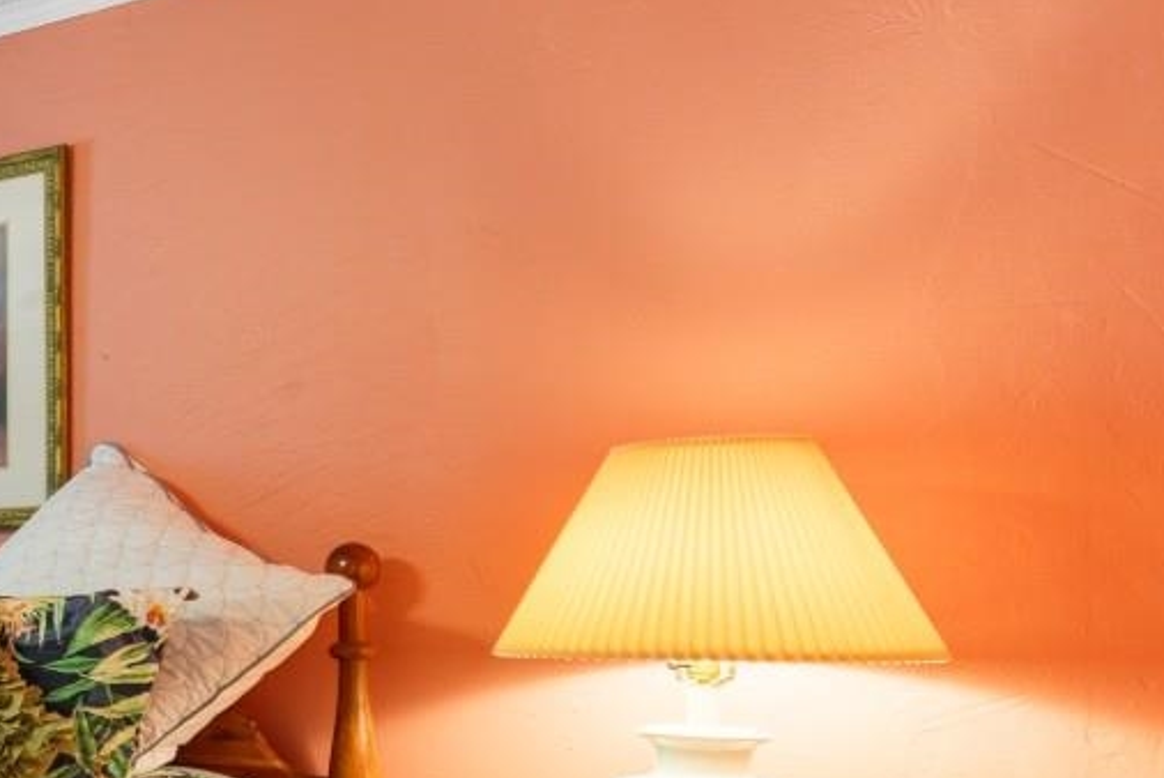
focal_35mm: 48
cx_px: -619
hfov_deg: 27.2
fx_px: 1553
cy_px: 631
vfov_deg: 27.5
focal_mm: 10
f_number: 4.5
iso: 100
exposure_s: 1/8
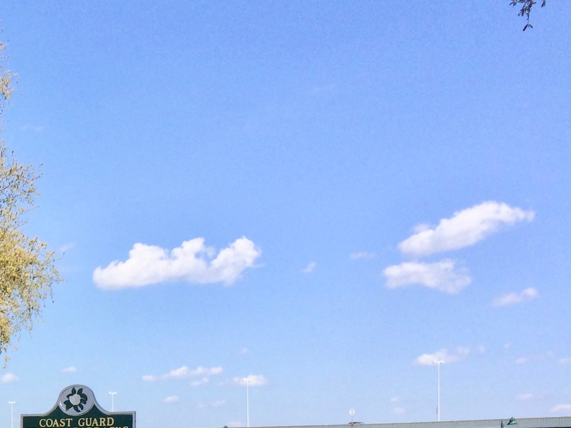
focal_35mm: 70
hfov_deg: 25.0
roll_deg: +0.0
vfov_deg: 20.3
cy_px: 432
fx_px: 1155
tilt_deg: +2.4
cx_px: -116
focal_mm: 4.15
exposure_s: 1/2564
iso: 32
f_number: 2.2
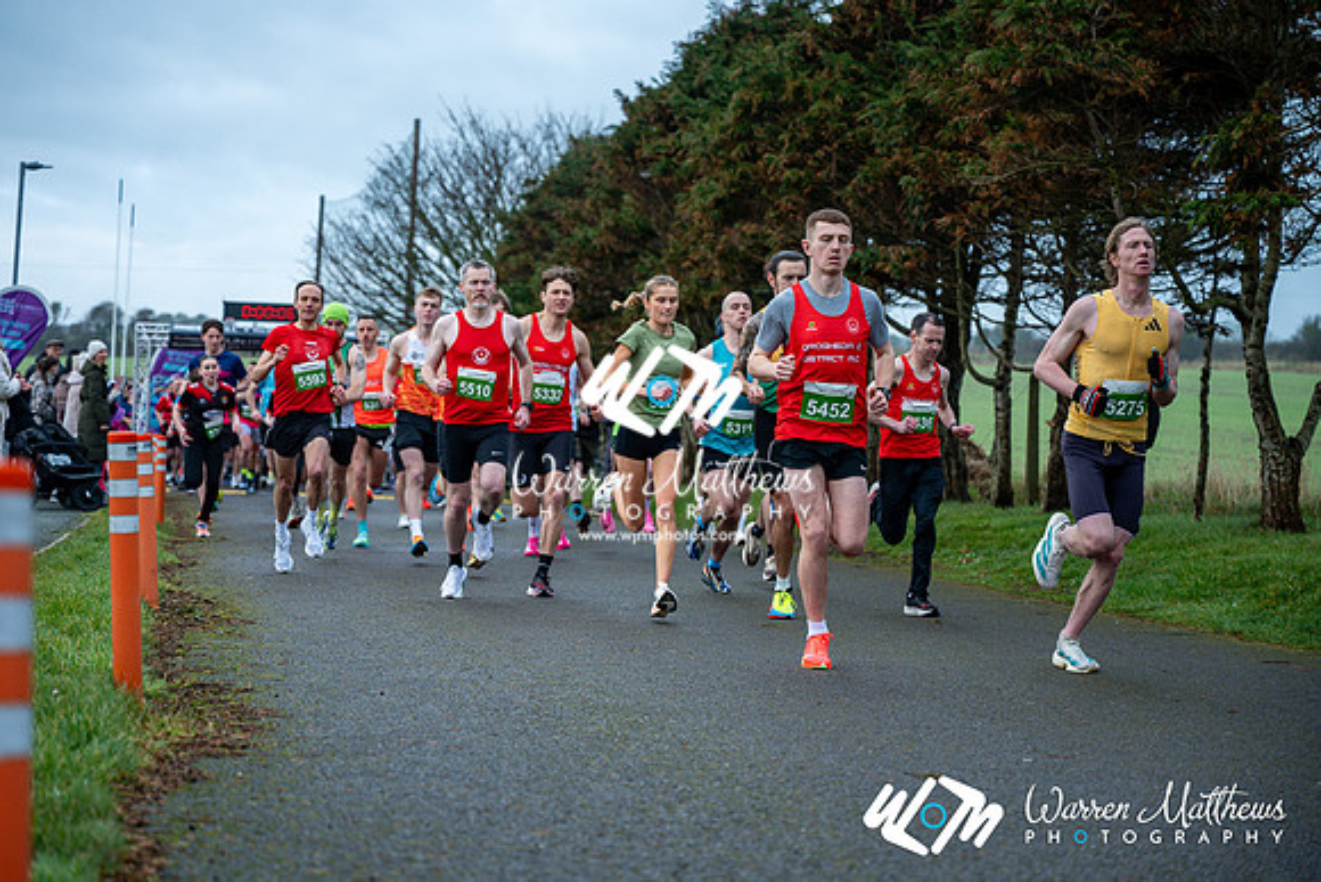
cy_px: 441
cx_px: 660
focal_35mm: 70
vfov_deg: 19.5
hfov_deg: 28.8
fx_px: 2569
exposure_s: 1/1250
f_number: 2.8
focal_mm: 70
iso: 360
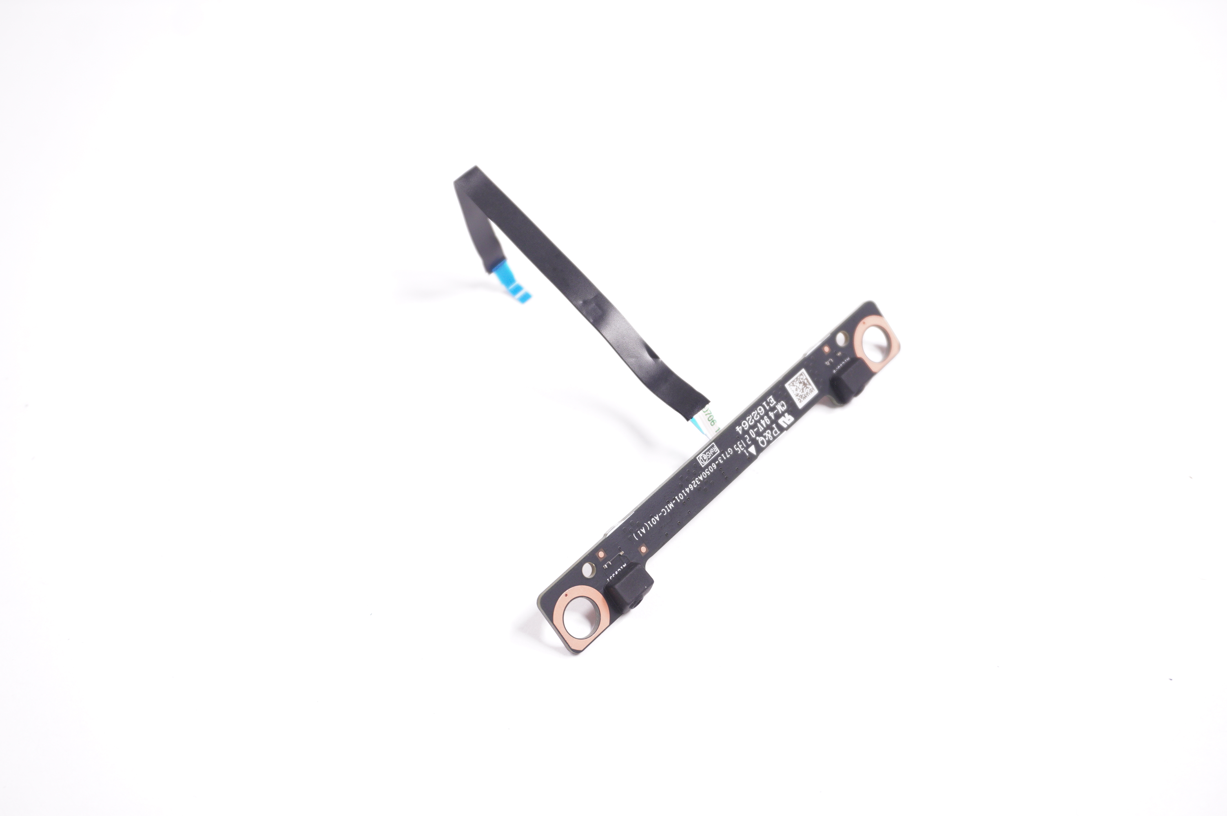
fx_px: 1532
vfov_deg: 29.8
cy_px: 408
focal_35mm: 45
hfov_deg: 43.6
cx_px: 614
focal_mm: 30
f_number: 5.6
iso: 640
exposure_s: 1/160
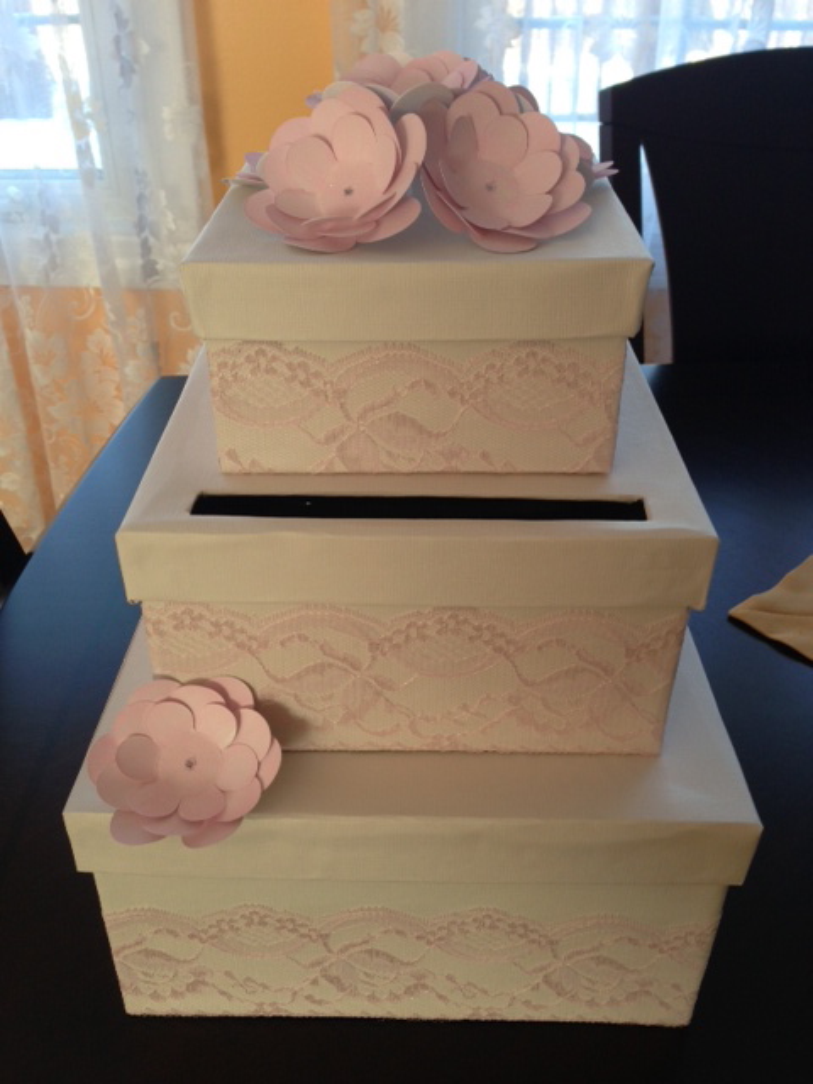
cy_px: 542
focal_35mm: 33
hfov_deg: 42.9
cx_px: 406
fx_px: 1033
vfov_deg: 55.4
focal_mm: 4.13
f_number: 2.4
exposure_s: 1/30
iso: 50
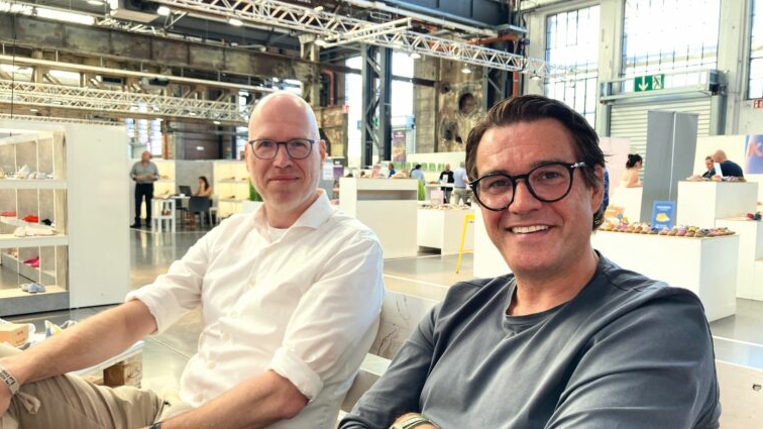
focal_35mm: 31
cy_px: 243
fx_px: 627
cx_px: 385
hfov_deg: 62.6
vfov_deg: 37.7
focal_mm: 3.99
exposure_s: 1/100
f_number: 1.8
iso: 40
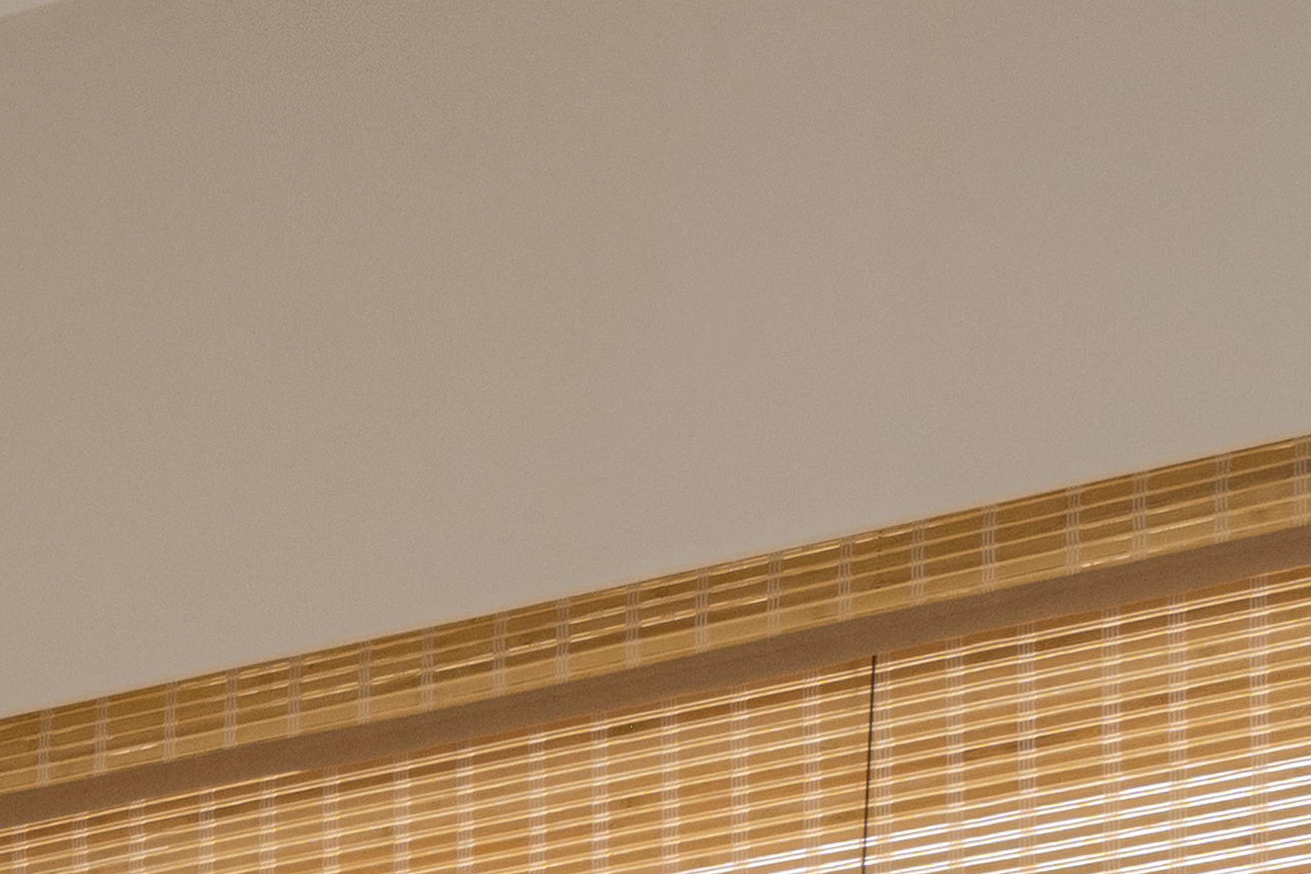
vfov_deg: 6.3
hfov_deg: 9.4
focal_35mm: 203
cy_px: 2470
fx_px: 7397
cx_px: -1416
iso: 200
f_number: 11
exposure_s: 2
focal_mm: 32.5
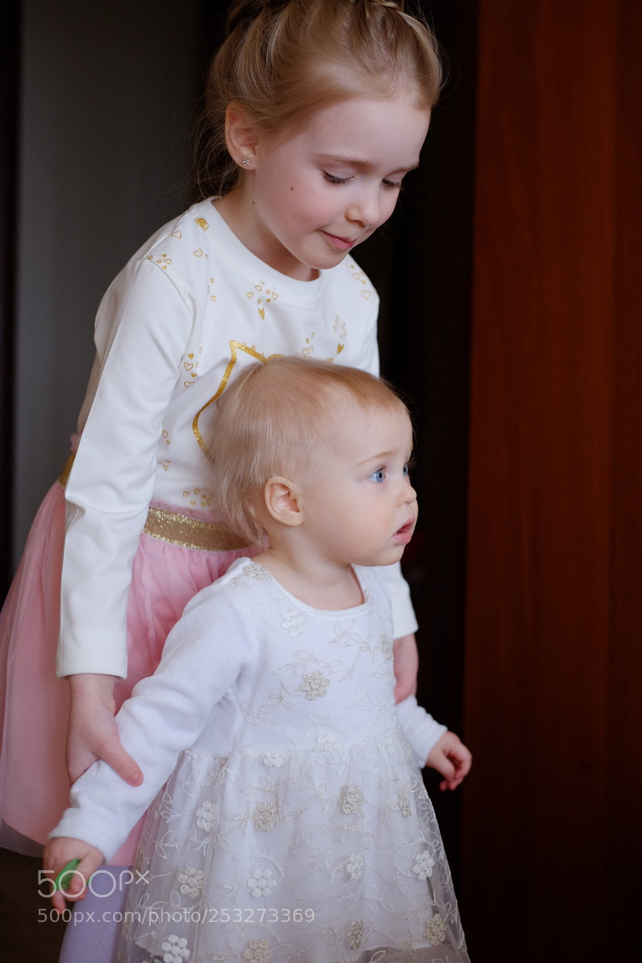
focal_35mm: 53
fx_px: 1417
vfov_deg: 37.5
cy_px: 482
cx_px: 321
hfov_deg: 25.5
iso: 400
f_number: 2
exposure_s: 1/60
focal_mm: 35
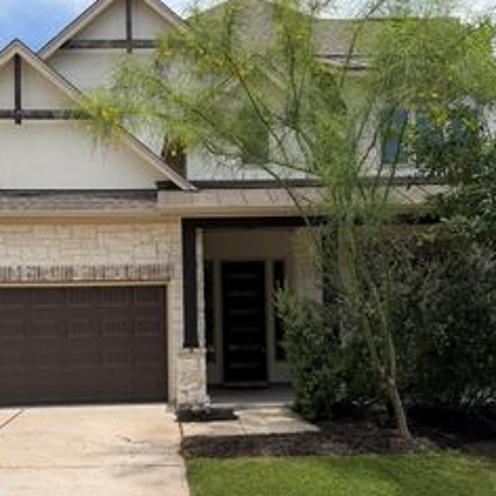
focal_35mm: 45
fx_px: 729
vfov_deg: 37.2
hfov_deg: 37.4
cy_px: 329
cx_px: 202
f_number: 1.78
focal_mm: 6.76
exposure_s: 1/4975
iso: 80
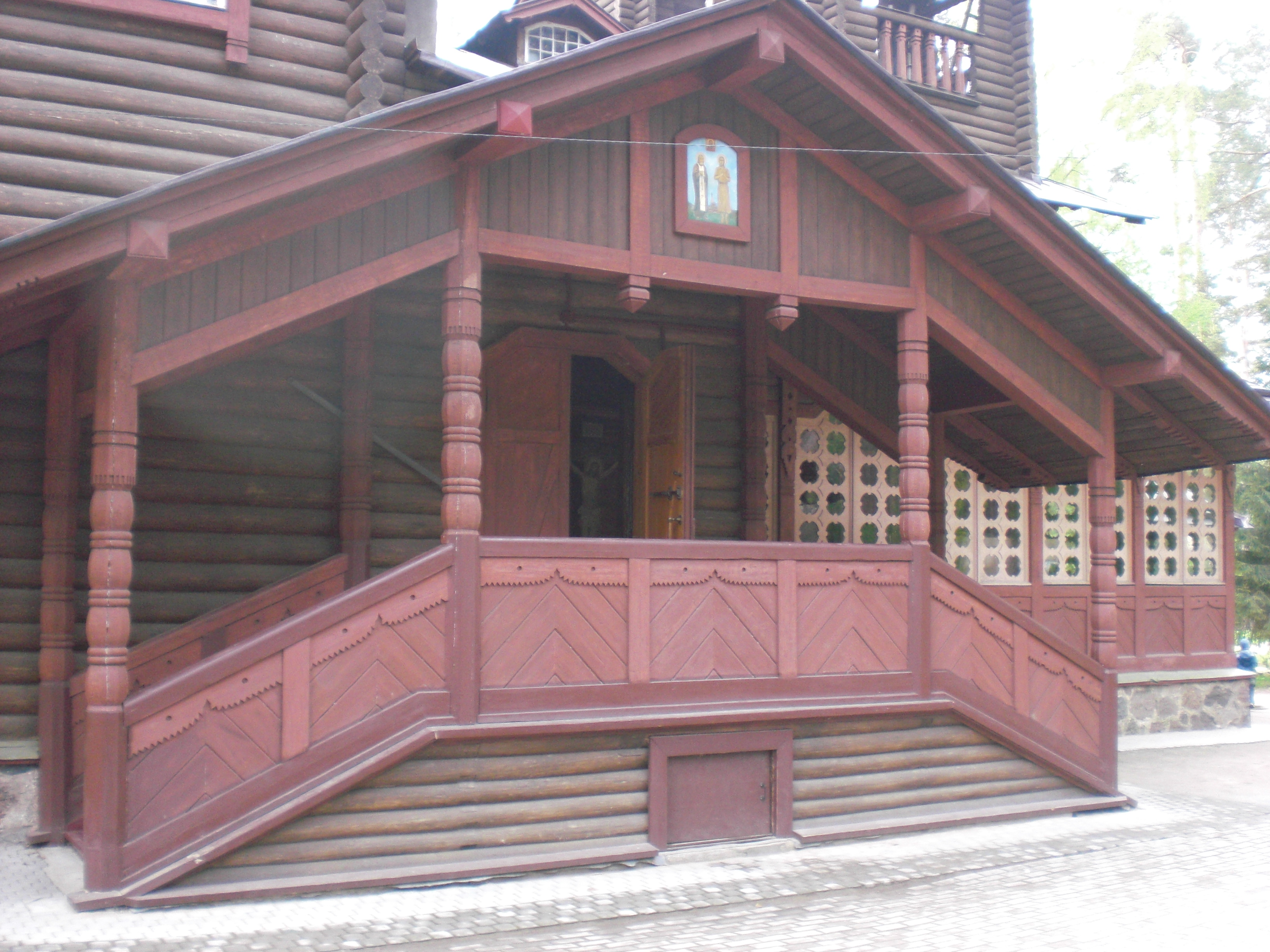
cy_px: 476
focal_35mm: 38
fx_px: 1394
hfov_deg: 49.0
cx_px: 635
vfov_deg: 37.7
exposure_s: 1/80
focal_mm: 6.3
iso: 200
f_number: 3.1
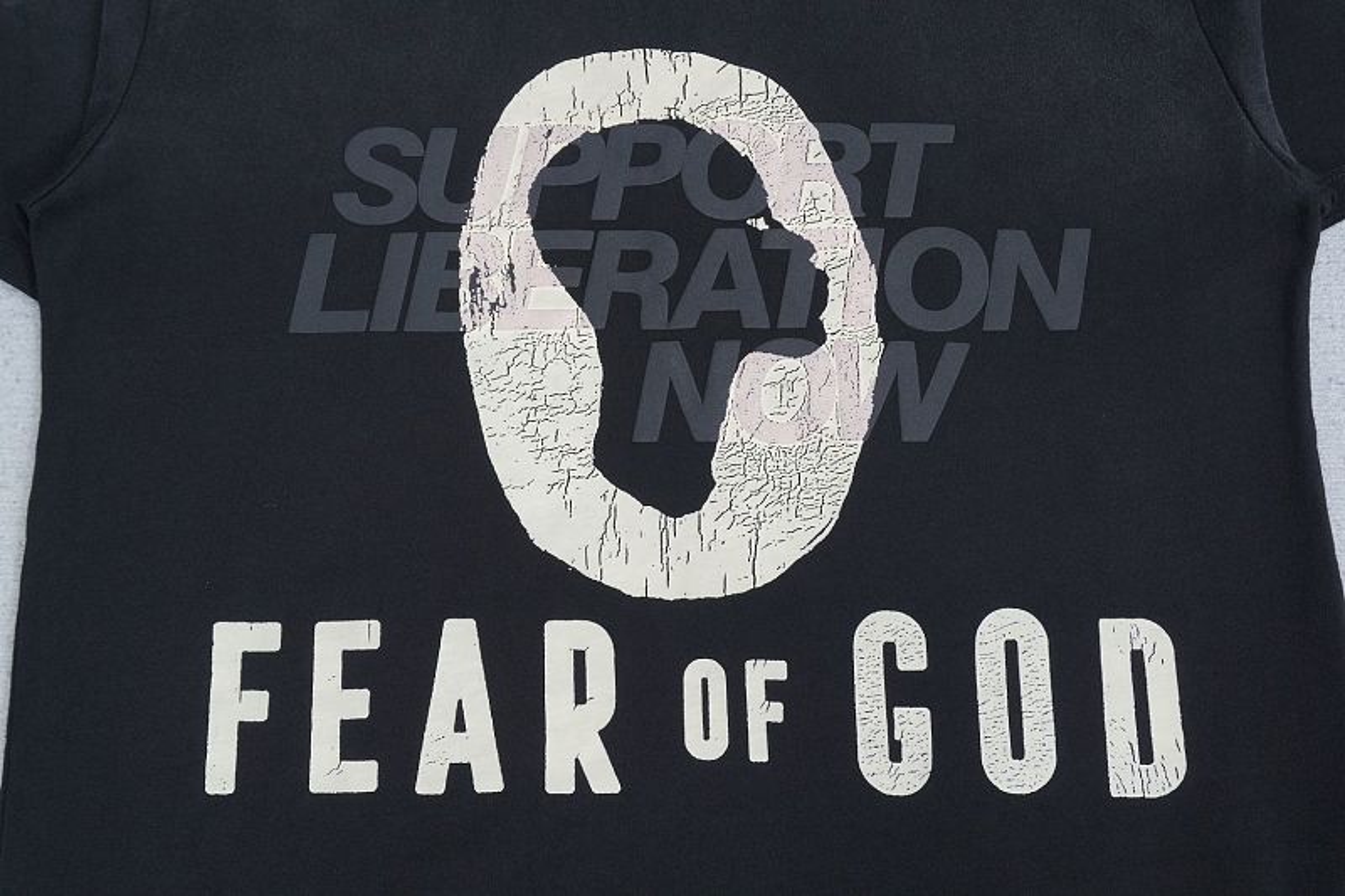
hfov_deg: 47.9
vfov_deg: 33.0
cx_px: 672
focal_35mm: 40
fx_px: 1513
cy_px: 448
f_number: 8
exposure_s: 1/160
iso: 1000
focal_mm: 27
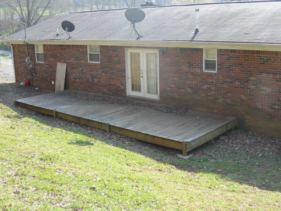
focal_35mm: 41
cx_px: 159
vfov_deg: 35.1
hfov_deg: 45.7
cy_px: 105
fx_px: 333
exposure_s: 1/320
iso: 100
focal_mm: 6
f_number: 2.8
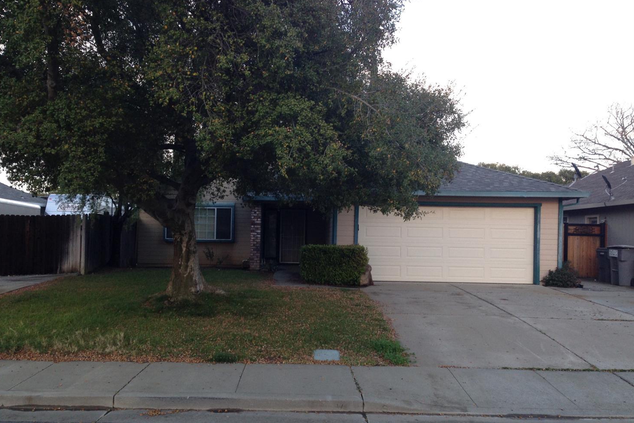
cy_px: 224
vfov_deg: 37.8
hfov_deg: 54.4
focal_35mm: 35
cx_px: 311
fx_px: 616
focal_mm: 4.12
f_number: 2.4
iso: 64
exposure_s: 1/120
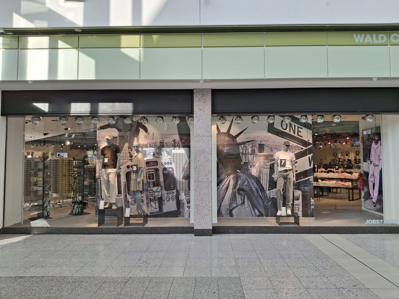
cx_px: 200
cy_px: 150
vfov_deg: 54.9
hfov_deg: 69.4
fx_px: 288
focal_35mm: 25
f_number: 1.8
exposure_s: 1/633
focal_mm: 4.69
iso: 32
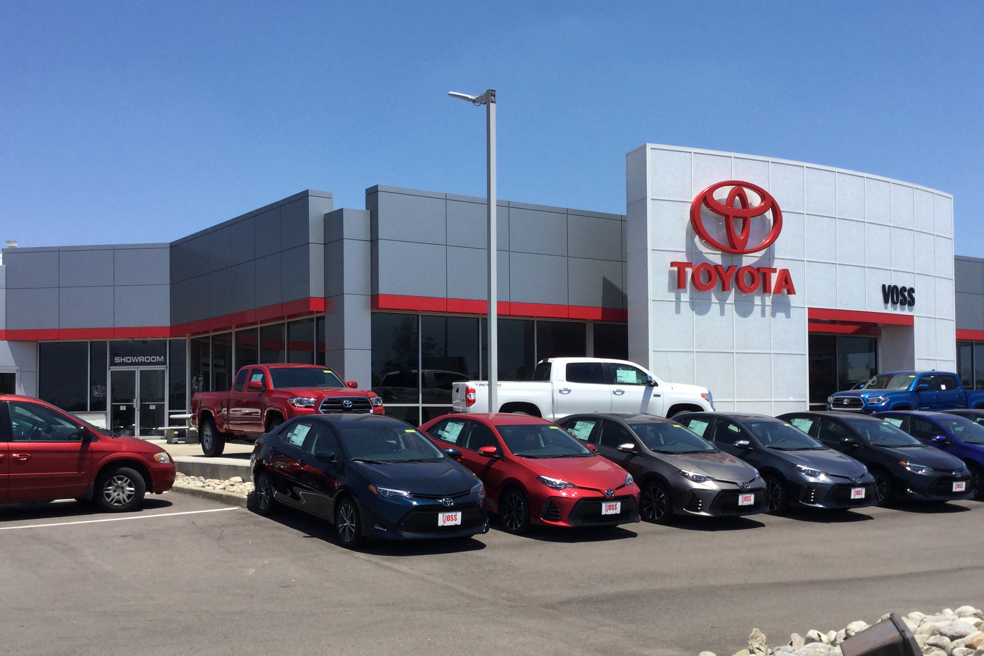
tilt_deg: -0.1
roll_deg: +0.3
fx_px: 1121
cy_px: 377
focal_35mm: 41
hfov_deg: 47.4
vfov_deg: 32.6
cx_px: 533
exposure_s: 1/1698
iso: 25
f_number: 2.4
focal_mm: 3.3
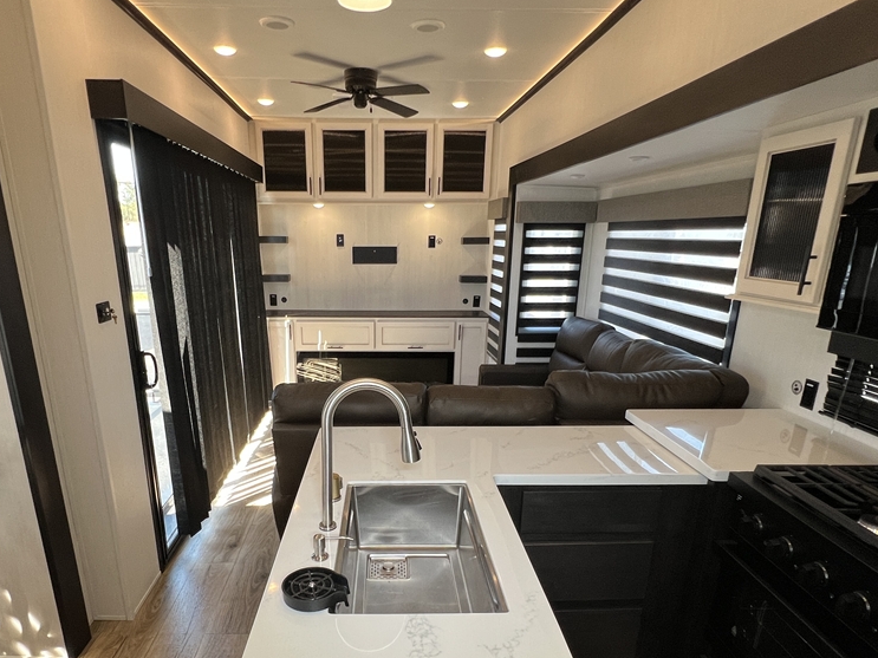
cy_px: 426
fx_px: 533
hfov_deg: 78.7
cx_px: 389
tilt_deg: -21.9
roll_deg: -0.3
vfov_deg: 62.2
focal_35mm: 21
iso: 125
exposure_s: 1/99
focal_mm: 1.57
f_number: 1.8
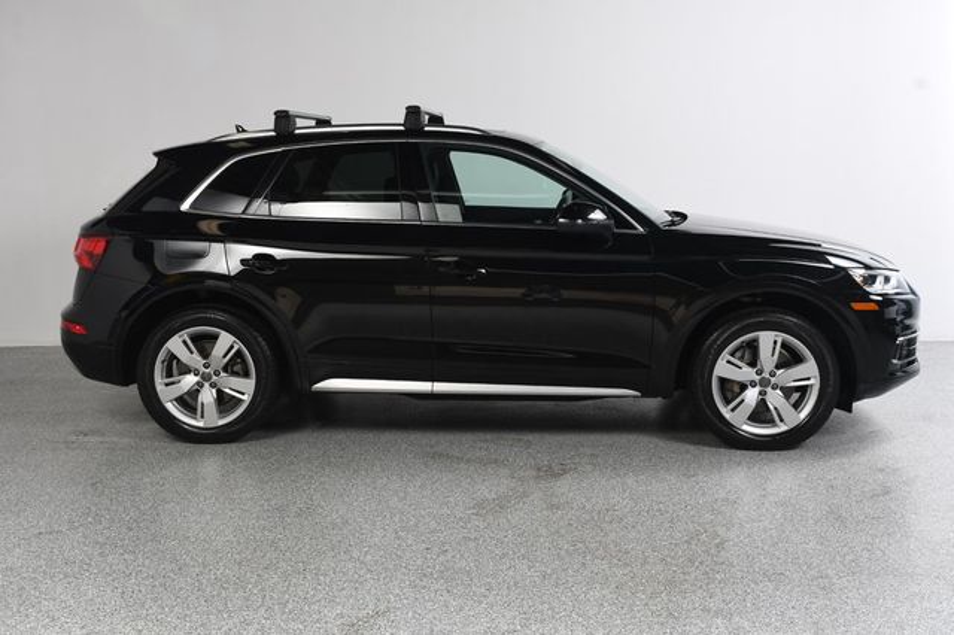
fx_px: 1192
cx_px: 477
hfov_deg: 43.6
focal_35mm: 45
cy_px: 318
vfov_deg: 29.8
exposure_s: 1/160
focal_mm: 30
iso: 100
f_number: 9
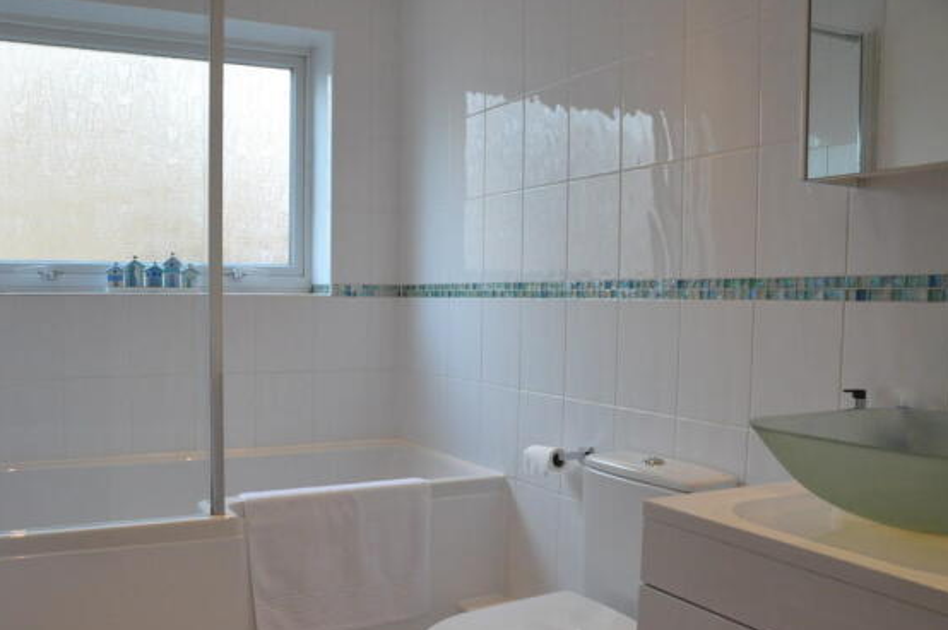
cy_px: 368
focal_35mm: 32
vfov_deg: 40.9
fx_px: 842
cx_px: 394
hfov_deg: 58.4
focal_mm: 18
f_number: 9
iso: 1250
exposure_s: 1/80
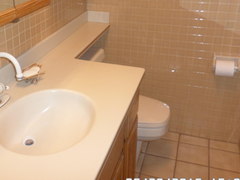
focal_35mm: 42
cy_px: 54
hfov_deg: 44.0
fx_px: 291
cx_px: 75
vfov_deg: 33.9
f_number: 2.5
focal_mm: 4.5
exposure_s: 1/30
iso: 100
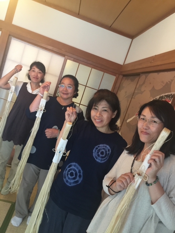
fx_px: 195
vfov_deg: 61.7
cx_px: 88
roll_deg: -18.8
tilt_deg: -5.6
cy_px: 116
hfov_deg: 48.2
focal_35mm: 29
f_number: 2.2
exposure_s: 1/10
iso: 100
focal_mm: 4.15
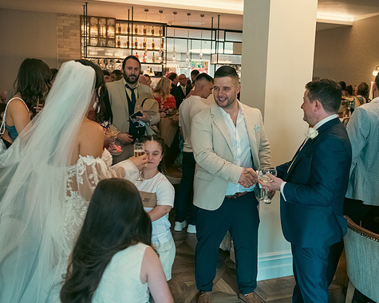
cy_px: 150
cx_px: 200
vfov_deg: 38.2
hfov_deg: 46.8
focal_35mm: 39
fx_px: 437
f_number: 3.5
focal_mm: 34
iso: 2000
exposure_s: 1/160
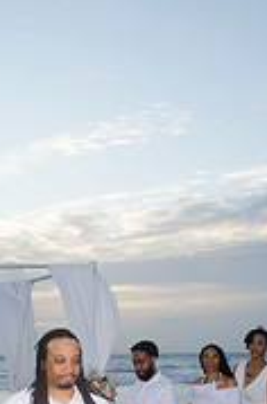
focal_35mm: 68
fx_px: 762
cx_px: 45
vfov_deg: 27.5
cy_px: 429
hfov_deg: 19.6
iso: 200
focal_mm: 18
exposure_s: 1/125
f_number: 5.6
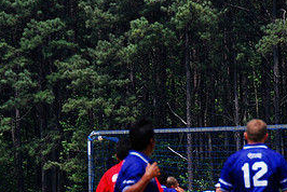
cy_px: 178
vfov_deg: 2.5
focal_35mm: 555
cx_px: 154
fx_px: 4429
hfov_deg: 3.7
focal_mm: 170
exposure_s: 1/400
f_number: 5.6
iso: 100
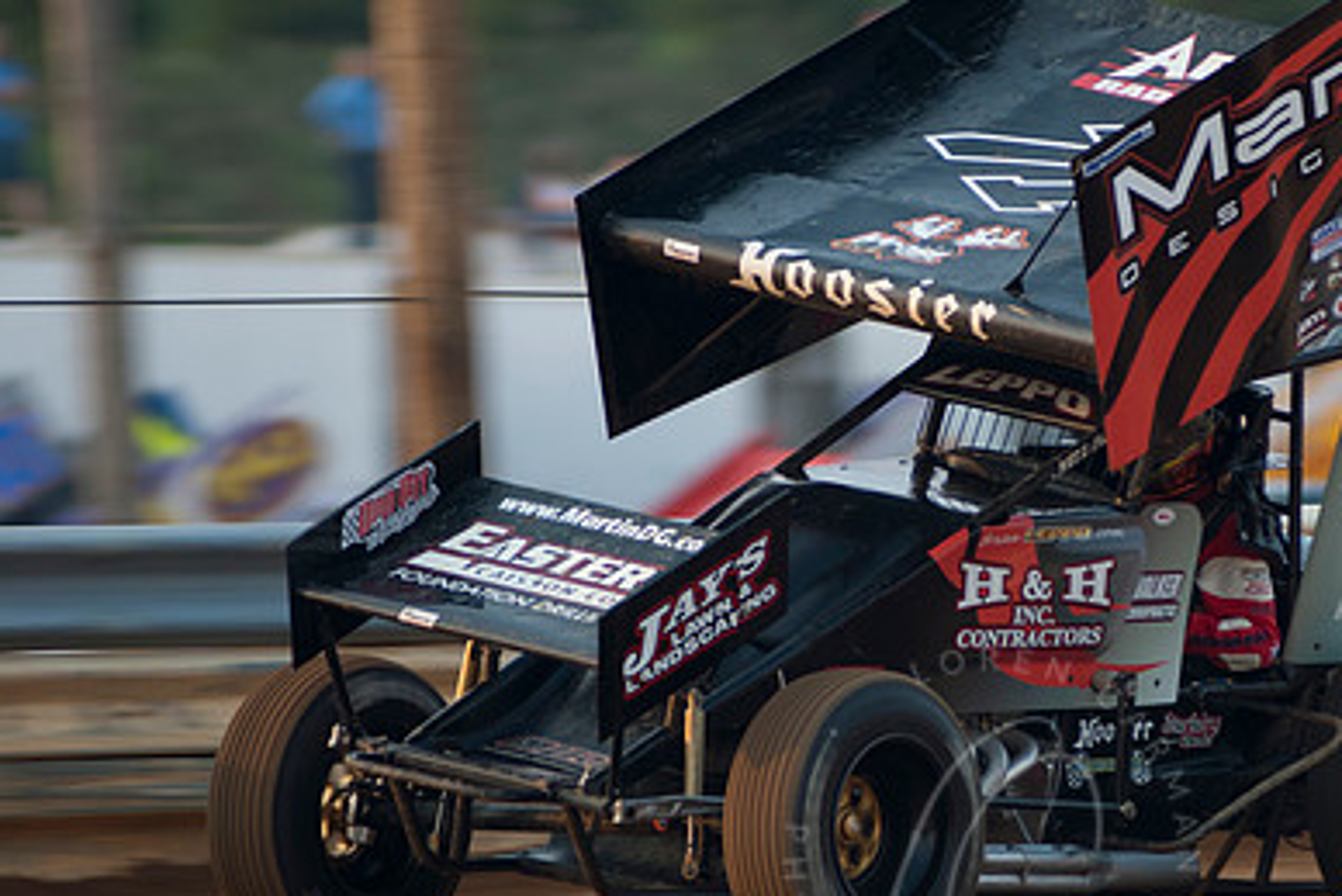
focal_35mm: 449
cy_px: 533
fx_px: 16743
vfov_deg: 3.1
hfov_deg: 4.6
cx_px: 989
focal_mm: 200
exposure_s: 1/400
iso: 100
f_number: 2.8
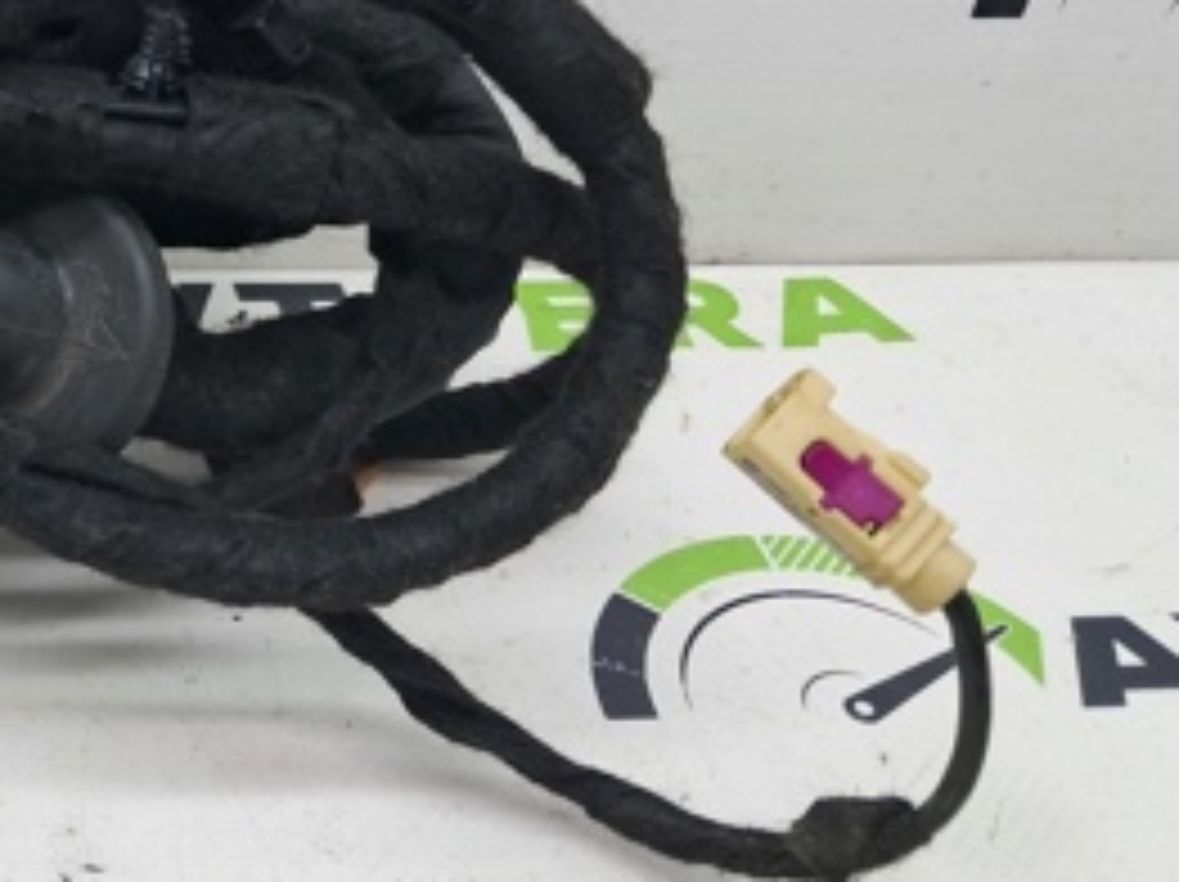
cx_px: -252
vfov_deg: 22.0
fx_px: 2246
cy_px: 191
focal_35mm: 66
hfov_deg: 26.1
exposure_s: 1/50
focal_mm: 4
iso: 50
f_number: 1.8
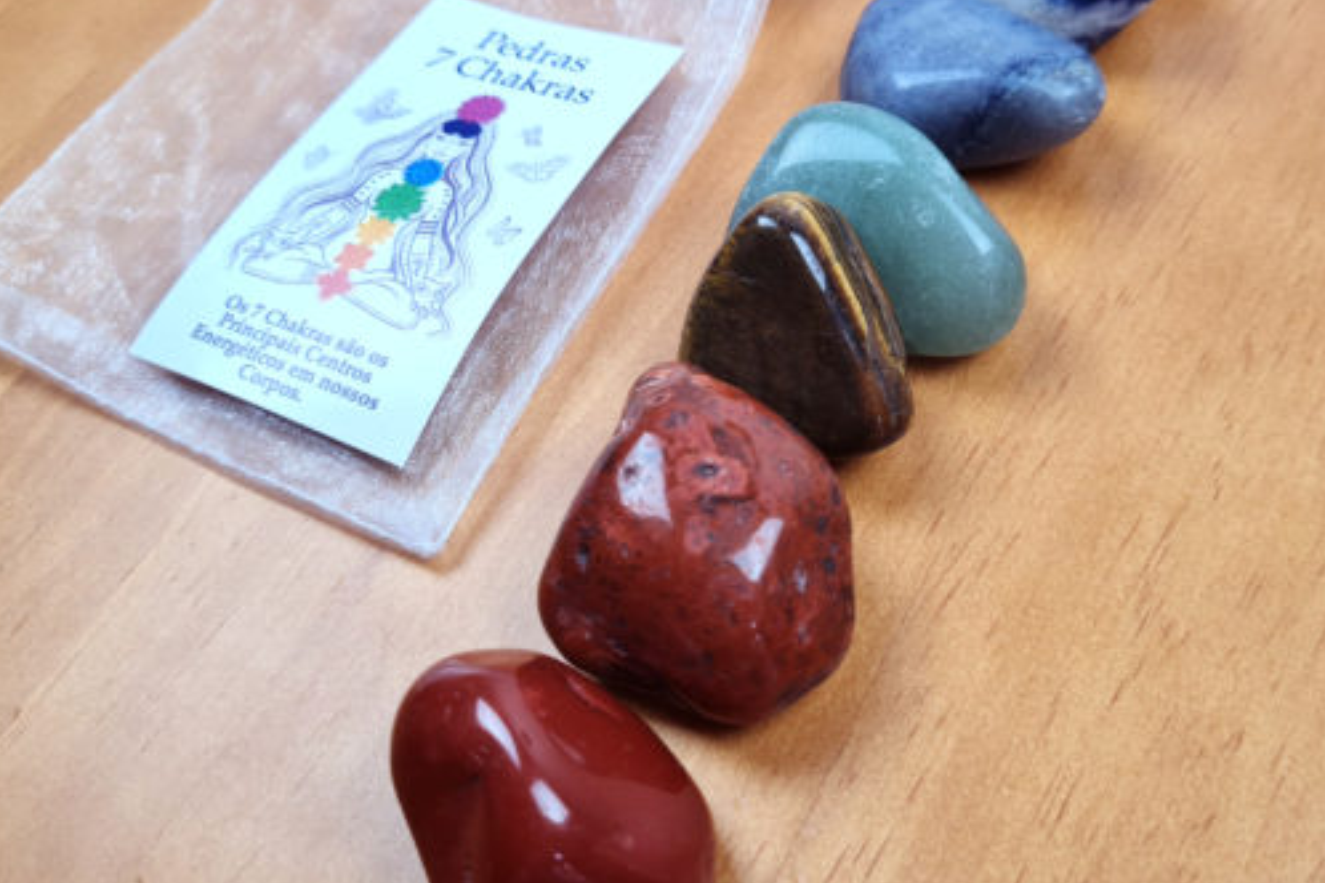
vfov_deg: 34.8
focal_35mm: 38
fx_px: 1399
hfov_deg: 50.7
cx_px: 686
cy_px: 305
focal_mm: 5.4
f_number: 1.8
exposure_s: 1/135
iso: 50
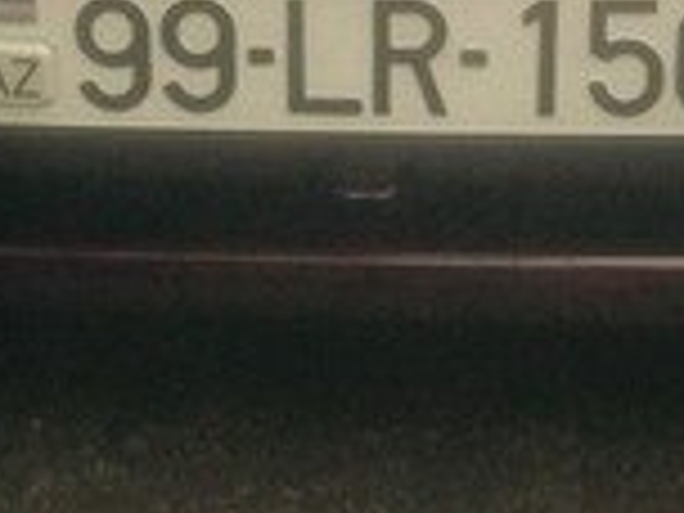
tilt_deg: -15.5
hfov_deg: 13.8
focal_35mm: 143
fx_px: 2826
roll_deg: -2.3
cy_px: -200
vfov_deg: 10.1
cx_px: 338
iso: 50
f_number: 2.4
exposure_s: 1/60
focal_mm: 4.12
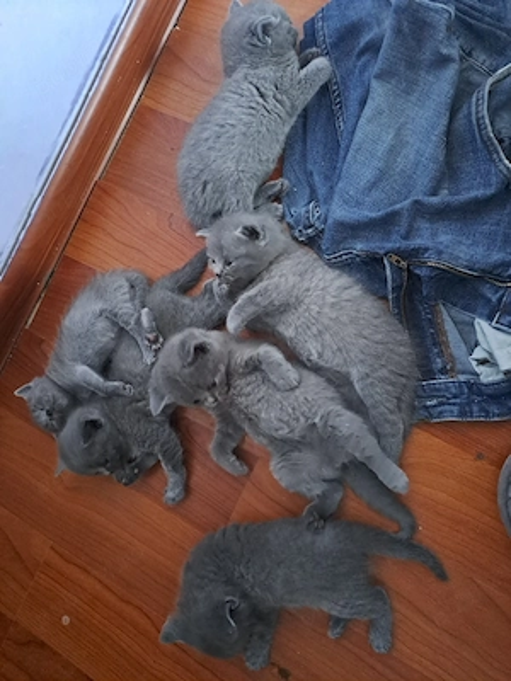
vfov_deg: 69.4
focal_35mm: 25
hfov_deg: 54.9
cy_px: 340
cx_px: 256
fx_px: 492
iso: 1000
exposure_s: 1/20
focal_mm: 4.65
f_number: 1.8
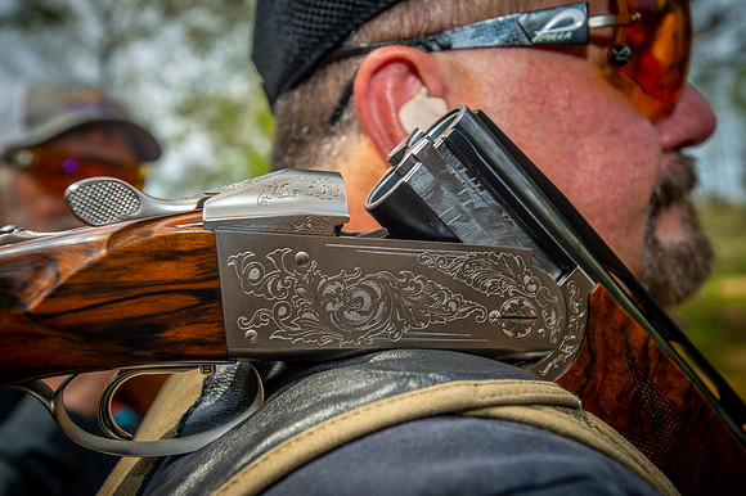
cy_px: 248
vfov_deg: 37.8
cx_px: 373
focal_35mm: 35
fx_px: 725
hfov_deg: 54.5
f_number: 5.6
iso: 125
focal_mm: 35
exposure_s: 1/160
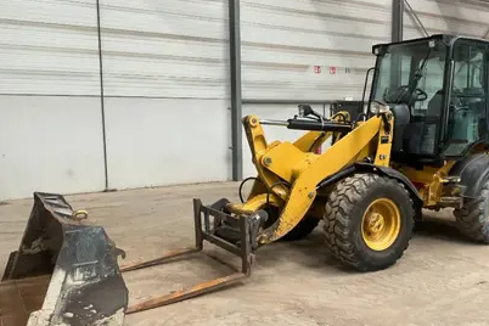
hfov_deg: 53.0
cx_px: 270
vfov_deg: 36.8
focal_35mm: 36
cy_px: 178
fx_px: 489
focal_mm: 3
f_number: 1.8
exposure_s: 1/60
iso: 125
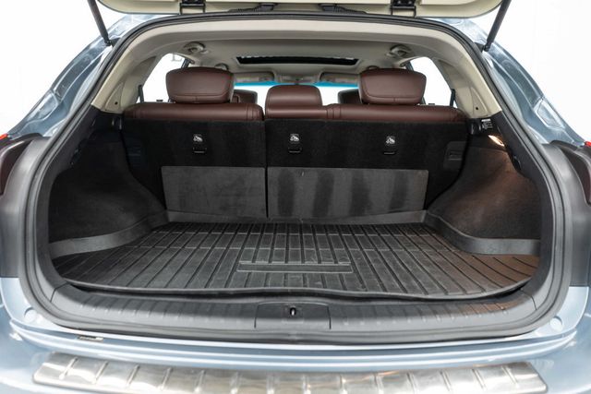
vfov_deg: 46.4
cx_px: 296
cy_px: 197
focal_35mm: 28
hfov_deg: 65.5
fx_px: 460
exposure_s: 1/50
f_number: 3.2
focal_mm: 28
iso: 1000
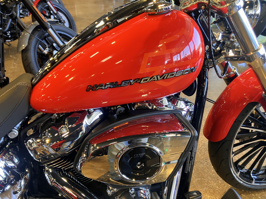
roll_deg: +0.8
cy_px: 100
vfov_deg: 49.7
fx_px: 215
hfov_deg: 63.4
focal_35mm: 28
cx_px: 133
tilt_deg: -31.9
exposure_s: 1/60
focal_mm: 3.99
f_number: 1.8
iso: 80
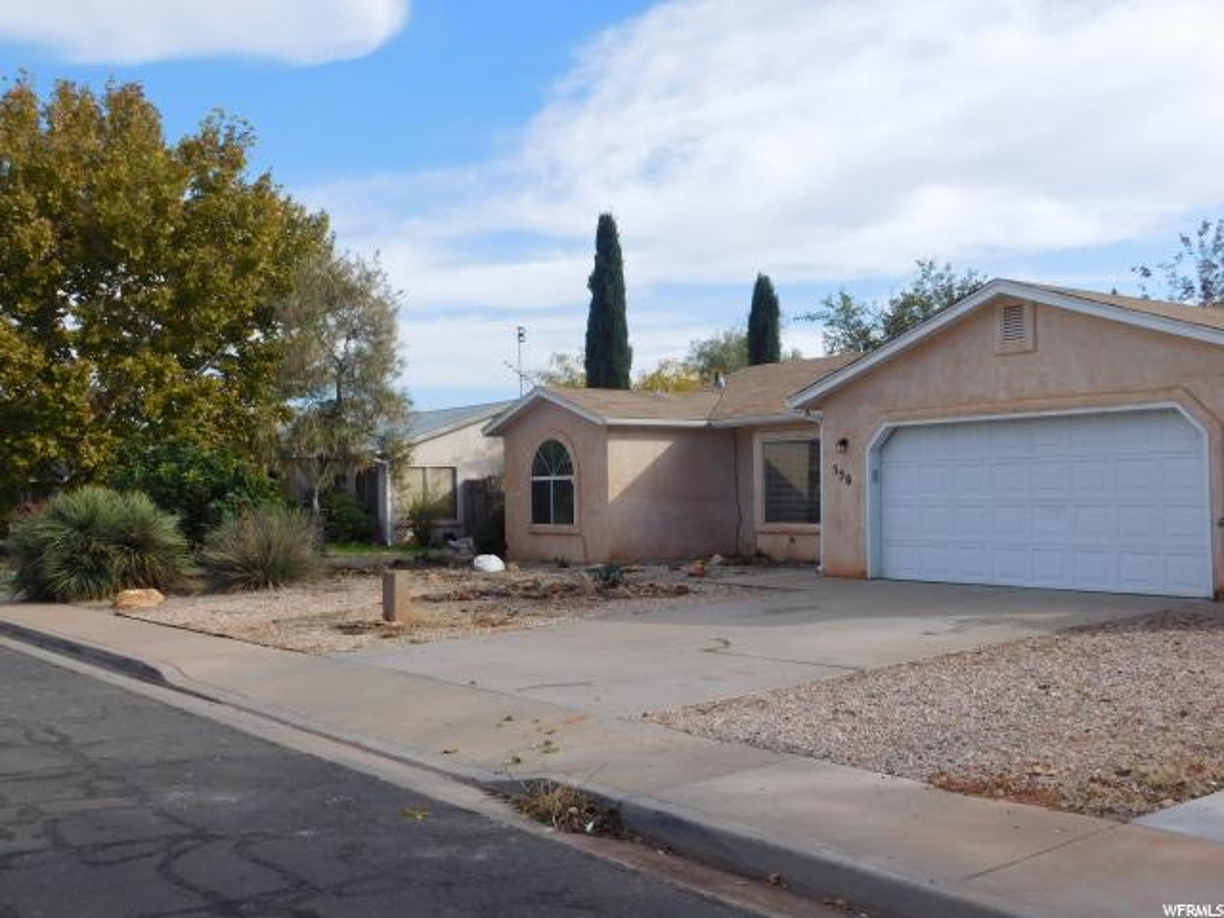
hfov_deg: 51.4
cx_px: 612
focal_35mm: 36
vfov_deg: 39.7
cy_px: 459
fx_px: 1273
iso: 125
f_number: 3.5
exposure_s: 1/1000
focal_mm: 6.3
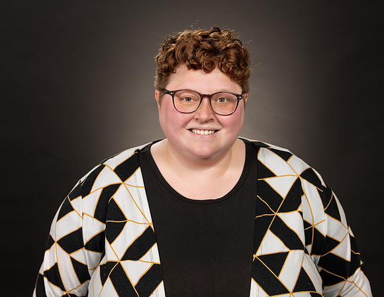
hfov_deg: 18.8
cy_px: 158
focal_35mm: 103
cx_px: 179
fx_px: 1158
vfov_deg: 14.6
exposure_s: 1/250
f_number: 5.6
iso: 250
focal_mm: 85
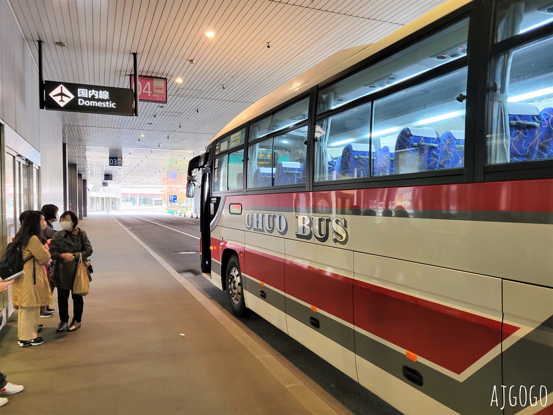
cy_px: 208
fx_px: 415
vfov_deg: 53.1
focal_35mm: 26
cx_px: 276
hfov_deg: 67.3
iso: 200
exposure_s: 1/40
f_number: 1.8
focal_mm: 5.4
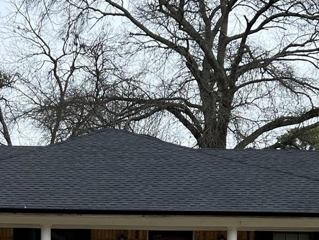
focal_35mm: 100
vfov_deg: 13.9
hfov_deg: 19.5
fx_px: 922
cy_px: 354
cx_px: 71
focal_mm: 5.7
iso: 50
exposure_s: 1/1972
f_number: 1.5
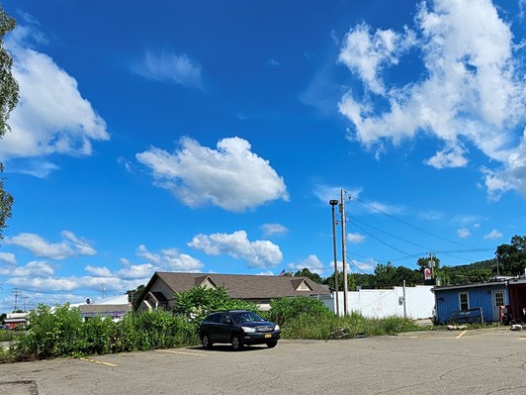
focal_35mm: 25
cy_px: 262
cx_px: 380
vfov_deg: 53.8
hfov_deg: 66.1
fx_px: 380
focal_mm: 2.2
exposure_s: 1/4302
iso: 50
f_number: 2.2
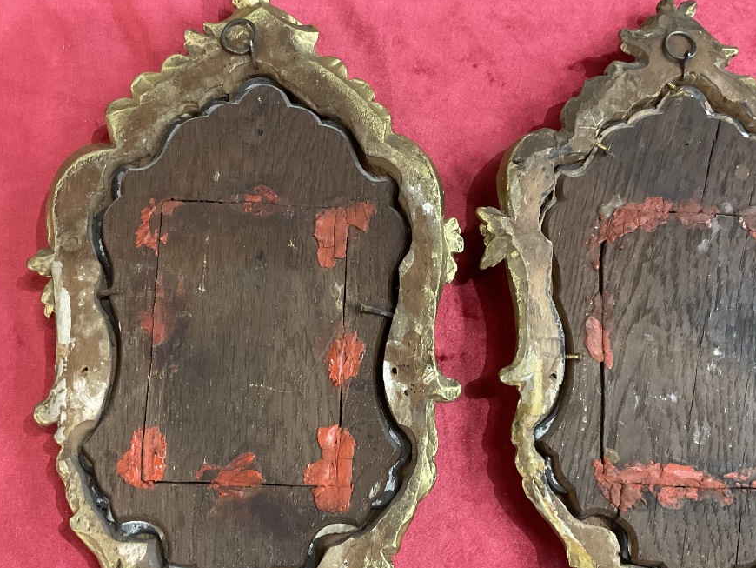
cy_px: 339
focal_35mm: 40
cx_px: 426
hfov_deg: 46.7
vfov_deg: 35.9
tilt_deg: -76.2
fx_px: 874
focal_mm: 3
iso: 200
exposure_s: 1/50
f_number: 1.8
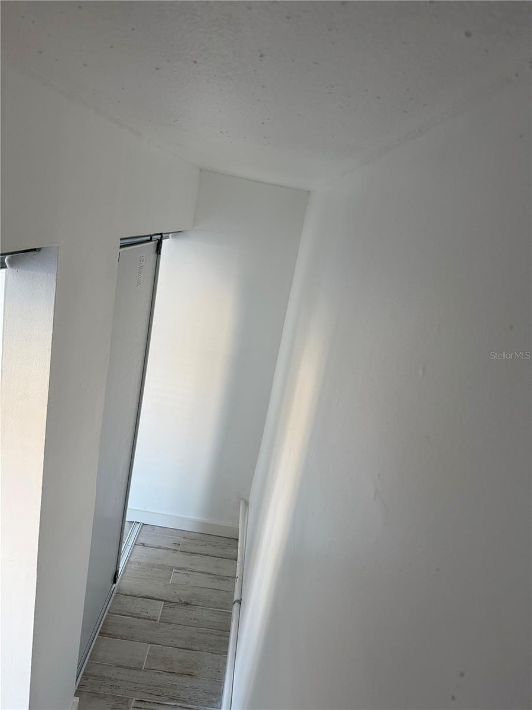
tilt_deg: -13.3
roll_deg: -12.1
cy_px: 355
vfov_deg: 71.6
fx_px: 492
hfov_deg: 56.8
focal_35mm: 24
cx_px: 266
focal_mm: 6.76
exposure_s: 1/121
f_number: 1.78
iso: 160
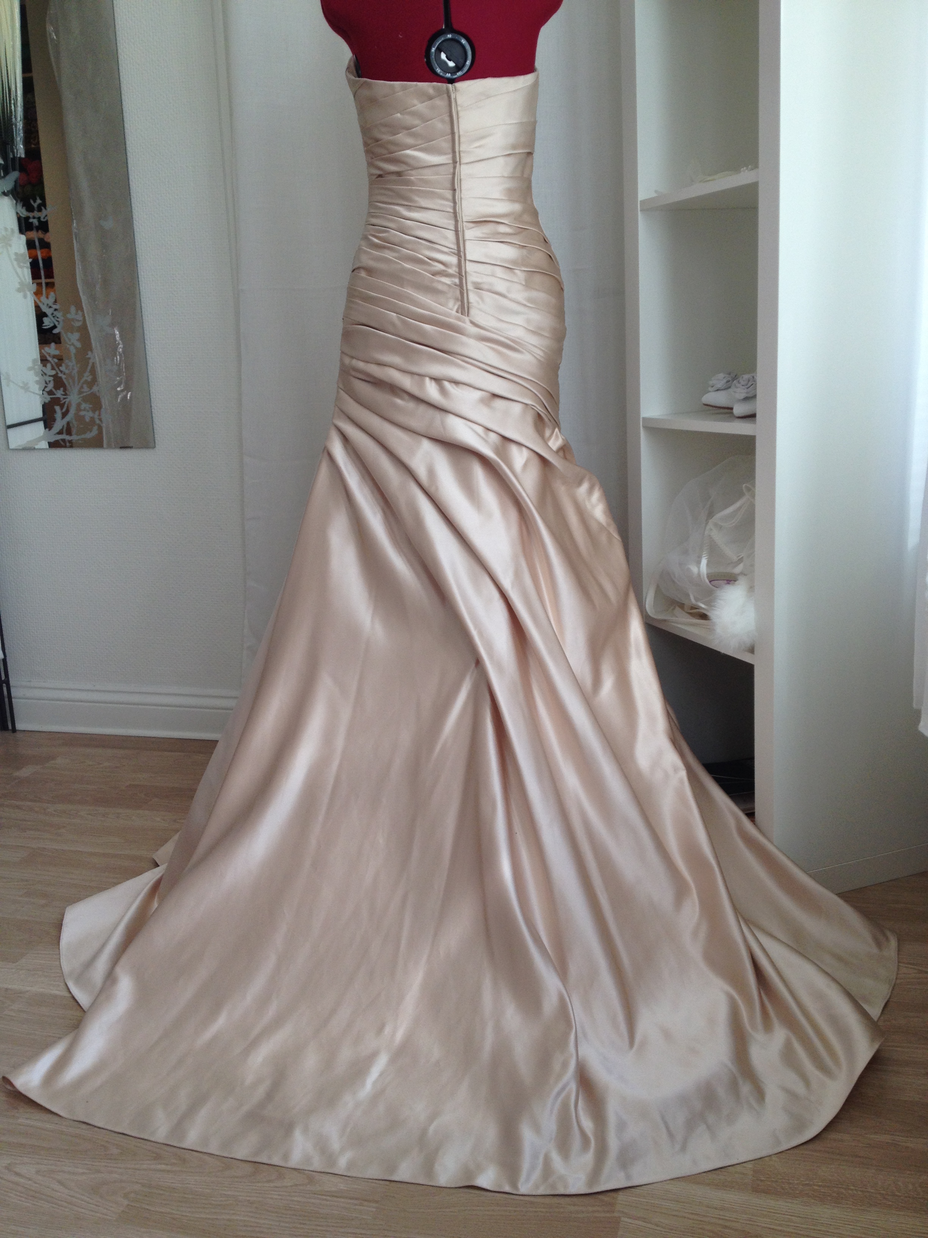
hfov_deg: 40.7
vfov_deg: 52.6
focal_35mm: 35
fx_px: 1251
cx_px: 464
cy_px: 619
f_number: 2.4
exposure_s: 1/120
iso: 50
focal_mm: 4.28
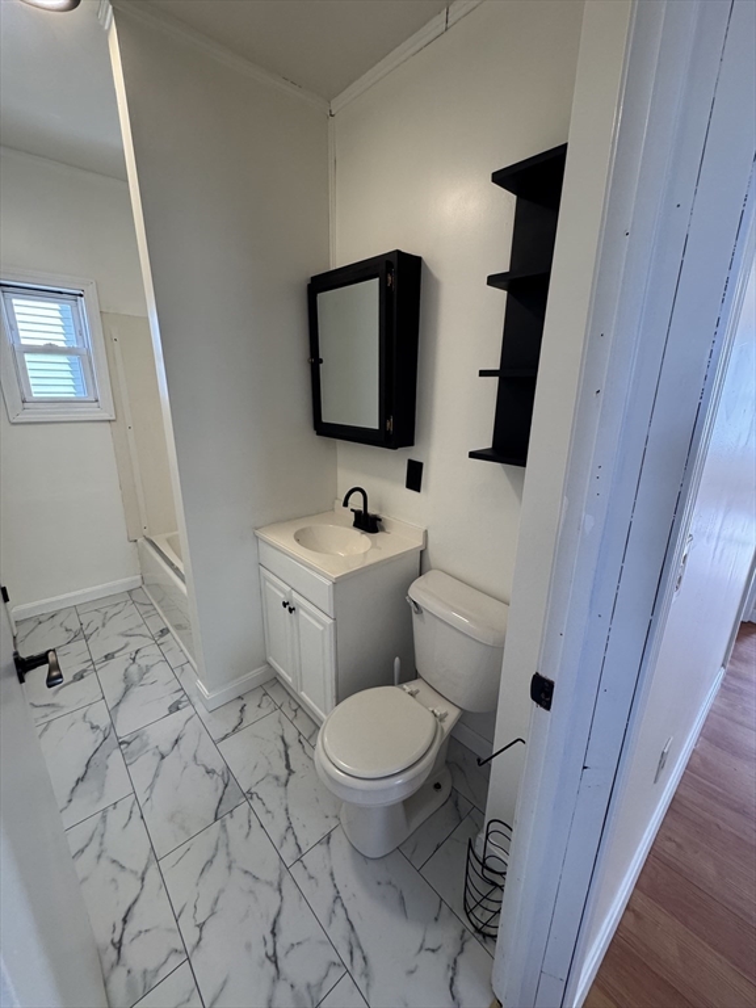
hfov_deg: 85.7
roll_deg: -1.5
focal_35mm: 14
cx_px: 378
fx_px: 408
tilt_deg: -15.4
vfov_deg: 102.1
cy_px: 504
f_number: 2.2
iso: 200
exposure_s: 1/120
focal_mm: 2.22
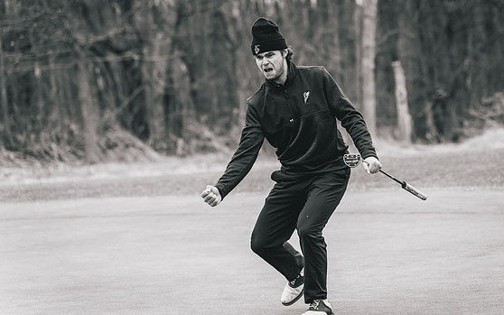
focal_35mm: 134
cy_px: 122
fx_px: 1841
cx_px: 301
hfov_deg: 15.6
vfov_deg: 9.8
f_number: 2.8
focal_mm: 106
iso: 640
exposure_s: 1/4000
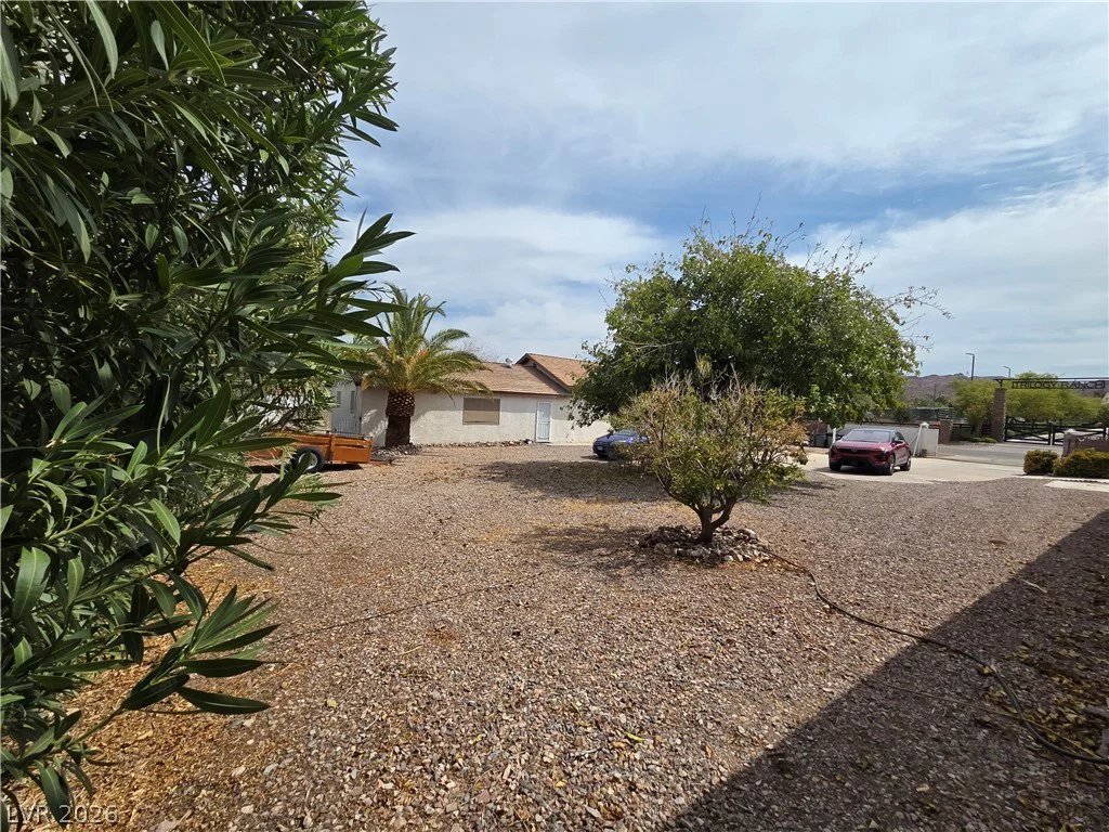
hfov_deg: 106.2
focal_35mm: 13
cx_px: 554
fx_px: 416
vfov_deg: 89.9
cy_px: 416
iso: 50
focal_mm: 2.2
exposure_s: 1/3758
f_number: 2.2
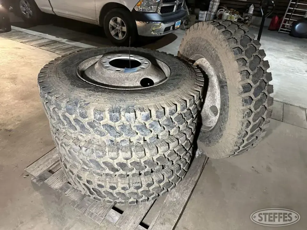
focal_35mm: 24
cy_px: 115
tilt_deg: -31.6
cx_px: 154
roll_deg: -5.3
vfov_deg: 56.8
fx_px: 213
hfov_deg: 71.6
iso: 800
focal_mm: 6.86
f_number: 1.78
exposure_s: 1/60
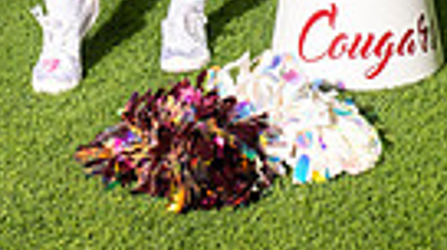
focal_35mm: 160
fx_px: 1893
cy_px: -441
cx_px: 164
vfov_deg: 6.9
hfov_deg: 13.5
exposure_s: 1/400
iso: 1000
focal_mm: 46
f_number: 7.1
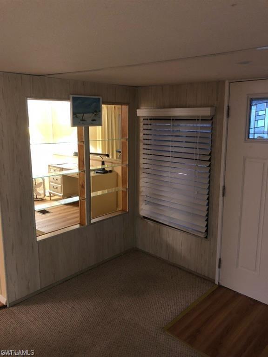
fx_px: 289
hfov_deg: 49.7
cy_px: 178
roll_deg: +0.4
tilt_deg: -11.4
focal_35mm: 28
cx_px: 134
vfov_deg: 63.4
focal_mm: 3.99
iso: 100
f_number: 1.8
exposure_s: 1/4
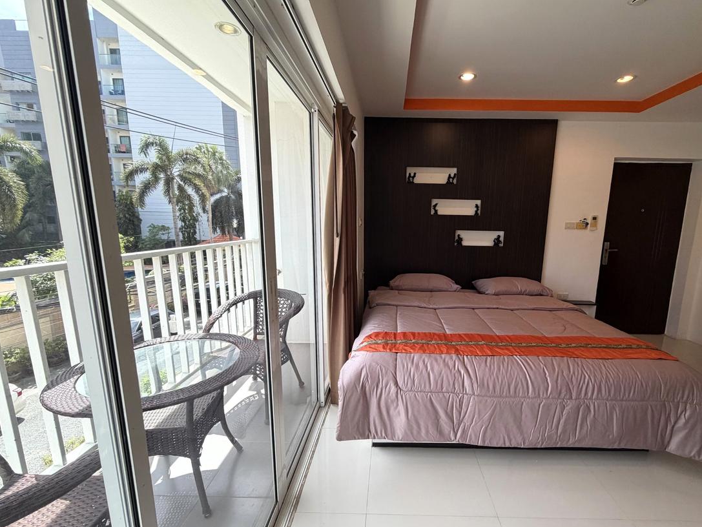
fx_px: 325
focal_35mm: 16
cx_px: 391
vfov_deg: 78.1
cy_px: 280
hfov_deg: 94.1
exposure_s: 1/121
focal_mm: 2.22
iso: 125
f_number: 2.2
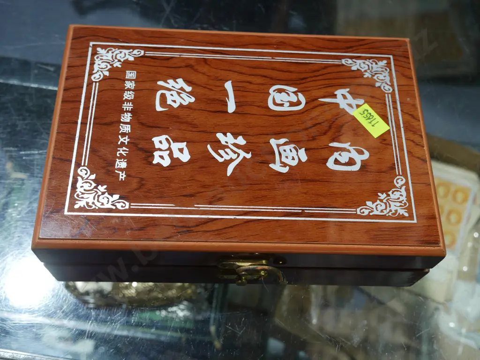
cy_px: 180
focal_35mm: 40
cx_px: 240
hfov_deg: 46.8
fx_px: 555
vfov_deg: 36.0
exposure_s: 1/60
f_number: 4.5
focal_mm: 20
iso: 250
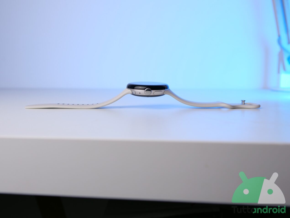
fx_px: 268
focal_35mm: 32
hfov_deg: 56.8
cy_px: 109
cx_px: 145
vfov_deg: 44.2
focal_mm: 16
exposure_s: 1/100
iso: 200
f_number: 3.5
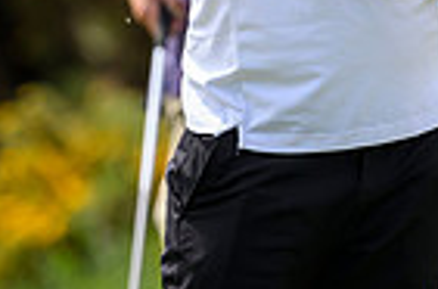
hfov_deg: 1.1
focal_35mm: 1876
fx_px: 22748
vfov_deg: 0.7
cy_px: -216
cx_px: 766
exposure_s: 1/2500
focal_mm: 400
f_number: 4
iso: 500
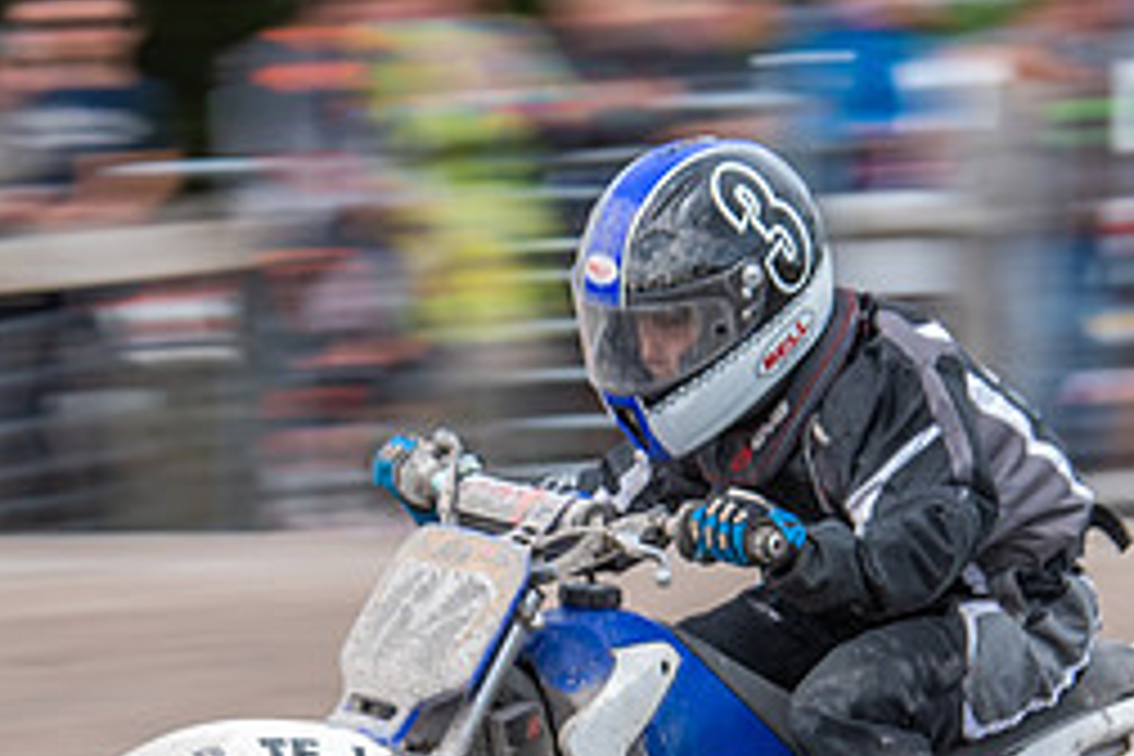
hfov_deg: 3.9
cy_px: 753
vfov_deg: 2.6
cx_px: 354
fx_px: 16442
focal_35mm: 522
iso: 200
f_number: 8
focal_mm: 130
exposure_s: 1/160
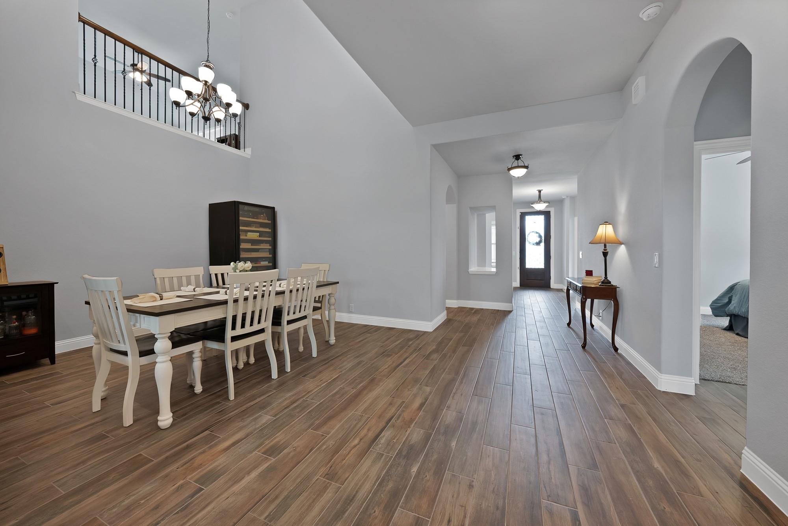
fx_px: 263
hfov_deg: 112.6
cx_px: 394
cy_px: 263
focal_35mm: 12
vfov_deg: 90.1
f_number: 9
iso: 640
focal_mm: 12
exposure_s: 1/2.5
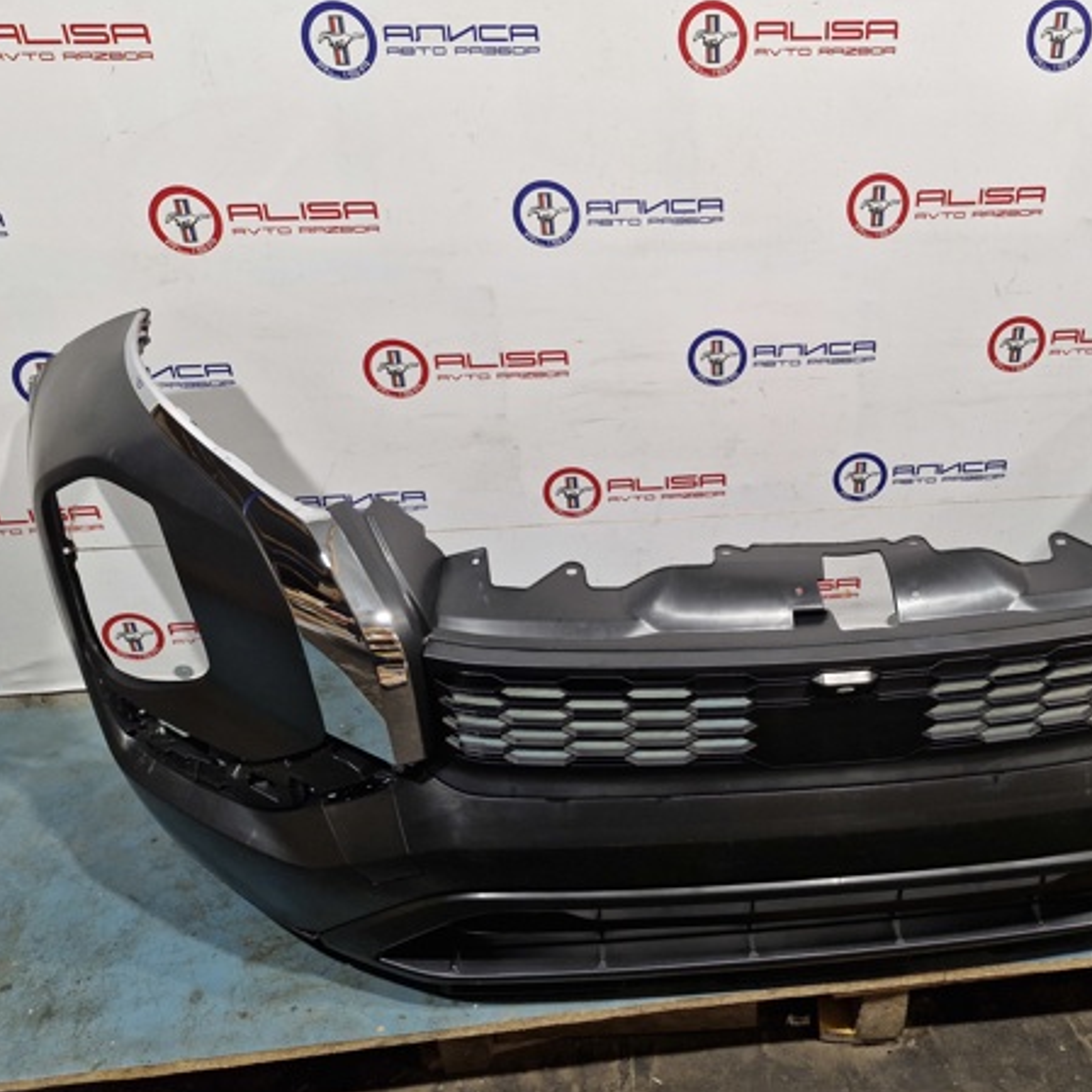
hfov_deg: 54.1
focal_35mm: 29
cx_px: 759
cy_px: 530
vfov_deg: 55.6
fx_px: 1035
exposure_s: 1/100
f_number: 1.8
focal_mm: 5.54
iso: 250
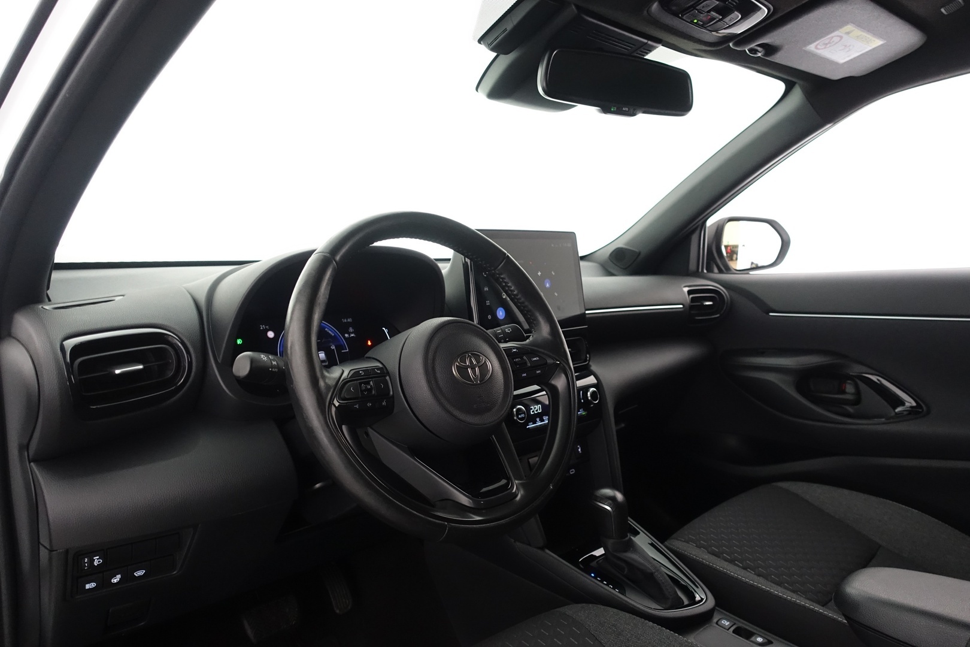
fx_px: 647
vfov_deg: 53.1
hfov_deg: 73.7
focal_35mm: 24
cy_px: 324
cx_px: 485
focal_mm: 8.8
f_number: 2.5
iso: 1000
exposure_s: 1/30
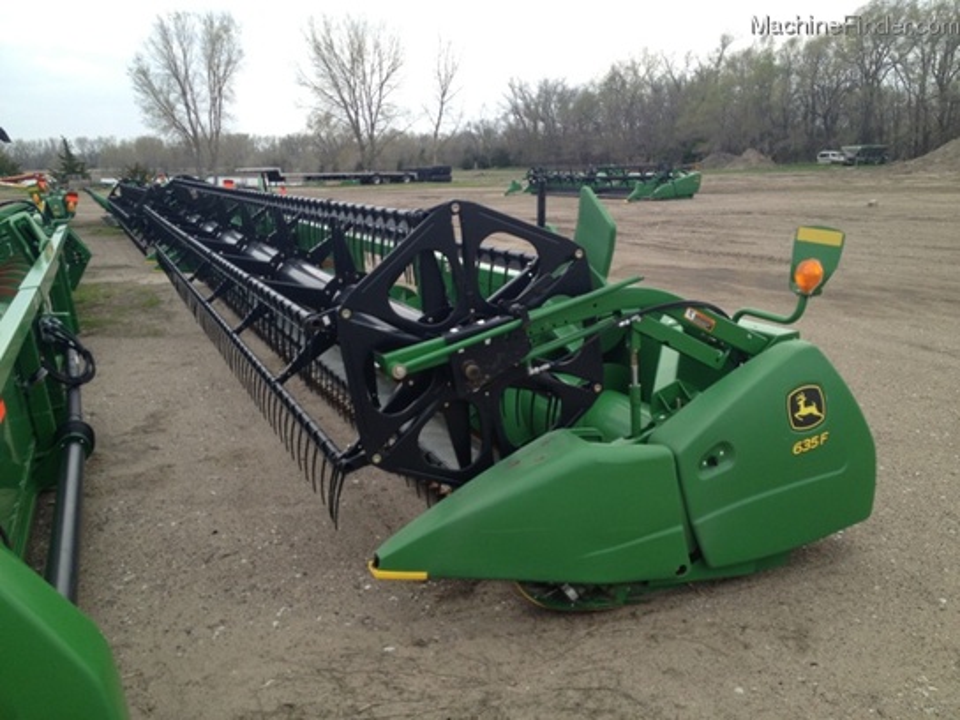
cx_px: 480
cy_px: 360
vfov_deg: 40.7
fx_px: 971
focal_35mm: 35
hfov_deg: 52.6
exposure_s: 1/1082
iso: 50
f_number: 2.4
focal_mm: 4.28
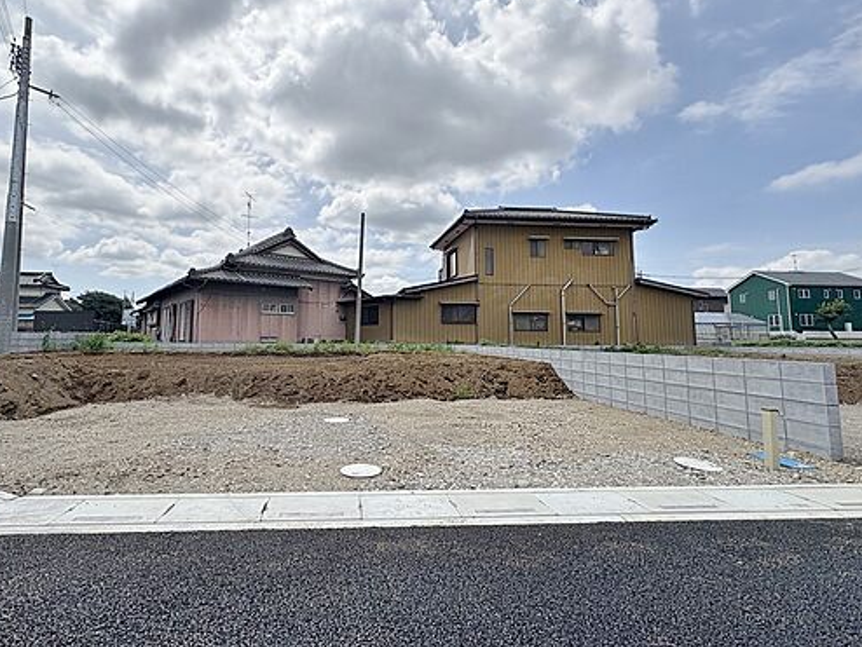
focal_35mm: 17
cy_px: 300
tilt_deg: +5.5
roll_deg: +0.4
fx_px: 424
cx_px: 361
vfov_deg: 74.7
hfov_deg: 90.2
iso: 50
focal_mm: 2.22
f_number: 2.2
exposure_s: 1/2342
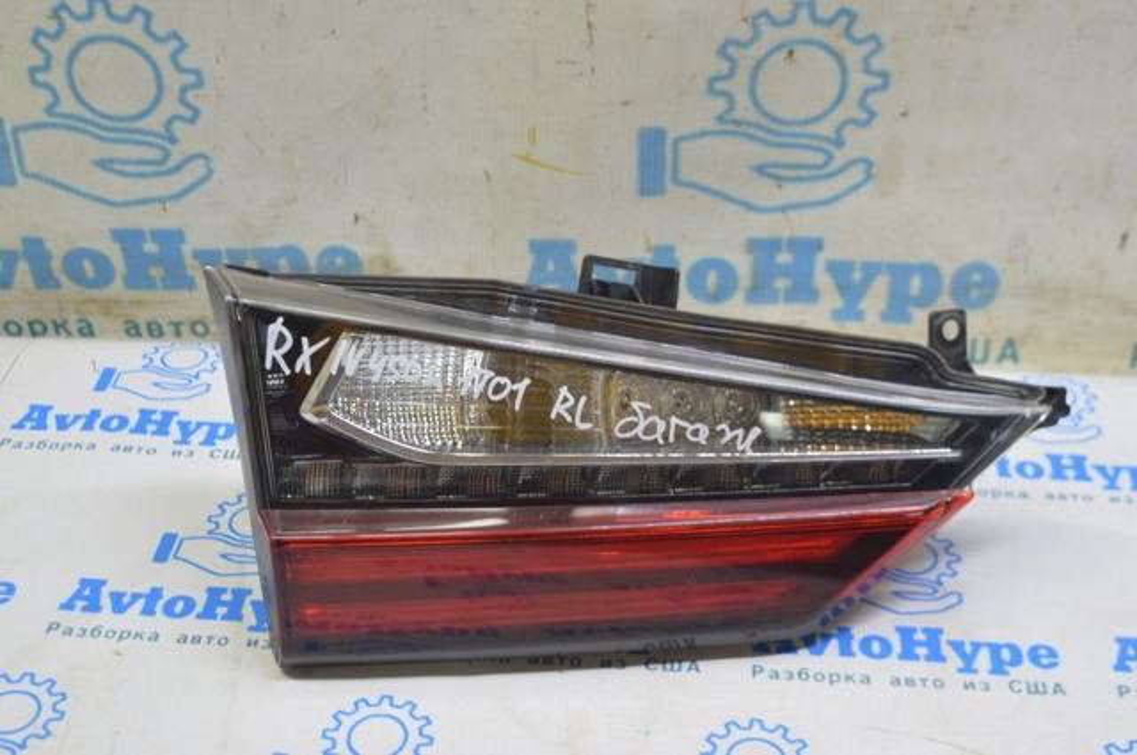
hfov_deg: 38.9
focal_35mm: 51
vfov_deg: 26.4
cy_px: 378
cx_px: 568
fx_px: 1609
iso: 400
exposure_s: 1/20
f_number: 5.6
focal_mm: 34
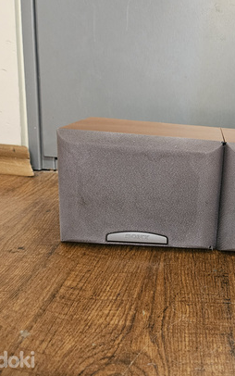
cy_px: 183
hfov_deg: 33.2
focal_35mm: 36
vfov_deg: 54.0
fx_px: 369
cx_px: 220
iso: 500
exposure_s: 1/50
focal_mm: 5.4
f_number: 1.8
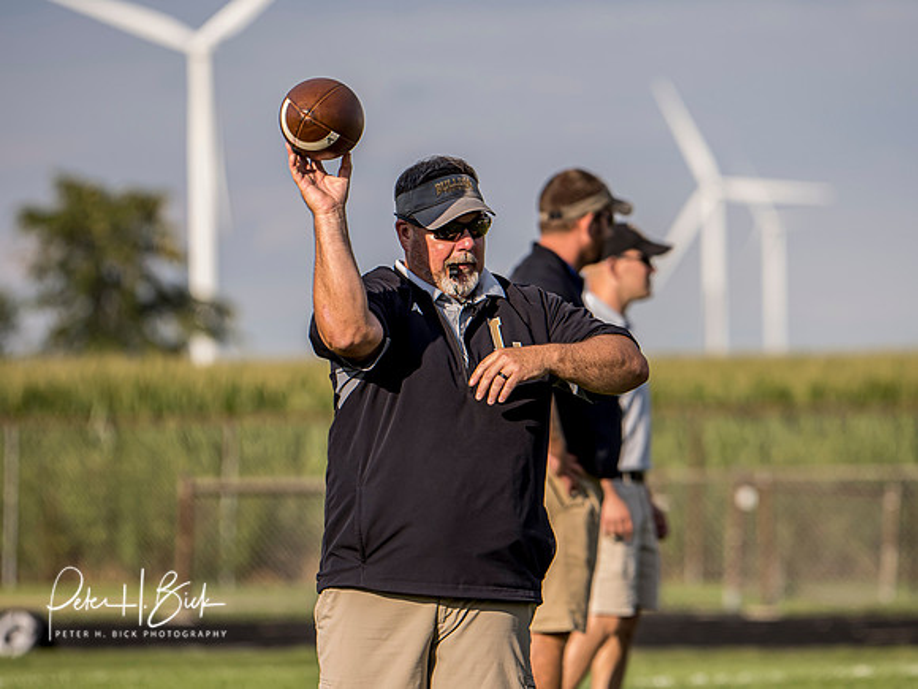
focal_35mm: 401
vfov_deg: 3.7
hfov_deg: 4.9
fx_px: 10634
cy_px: 344
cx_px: 459
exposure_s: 1/1000
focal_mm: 200
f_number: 4
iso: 200
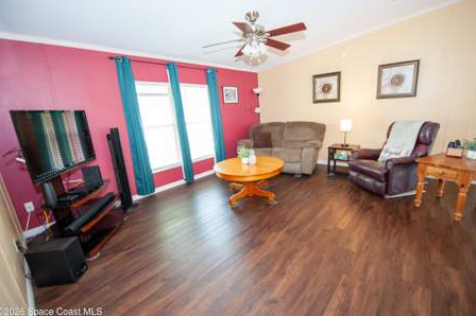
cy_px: 157
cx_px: 251
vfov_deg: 77.2
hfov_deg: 100.3
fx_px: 198
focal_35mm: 15
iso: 1250
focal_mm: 14
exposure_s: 1/200
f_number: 3.2
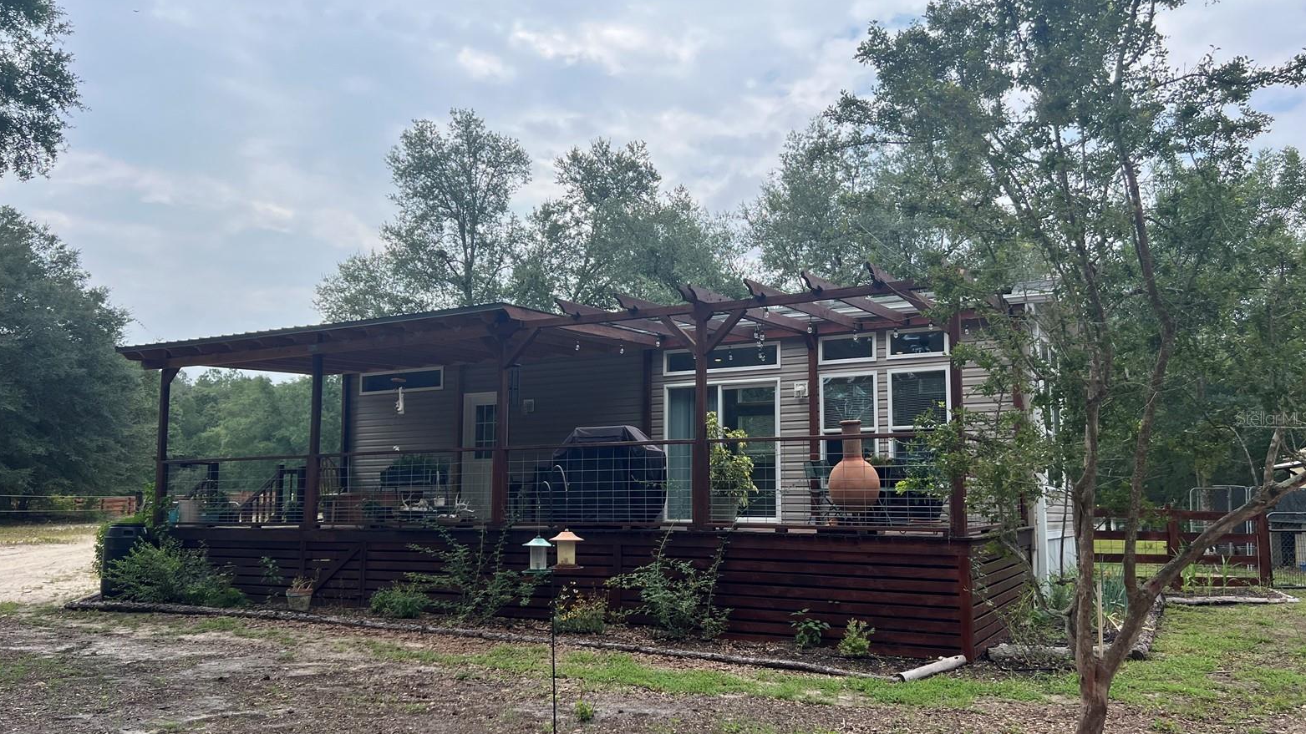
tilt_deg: +6.7
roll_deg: +0.1
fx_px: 1004
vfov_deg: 40.1
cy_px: 418
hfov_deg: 66.1
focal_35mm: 29
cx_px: 647
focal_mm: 5.7
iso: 50
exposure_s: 1/3077
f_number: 1.5
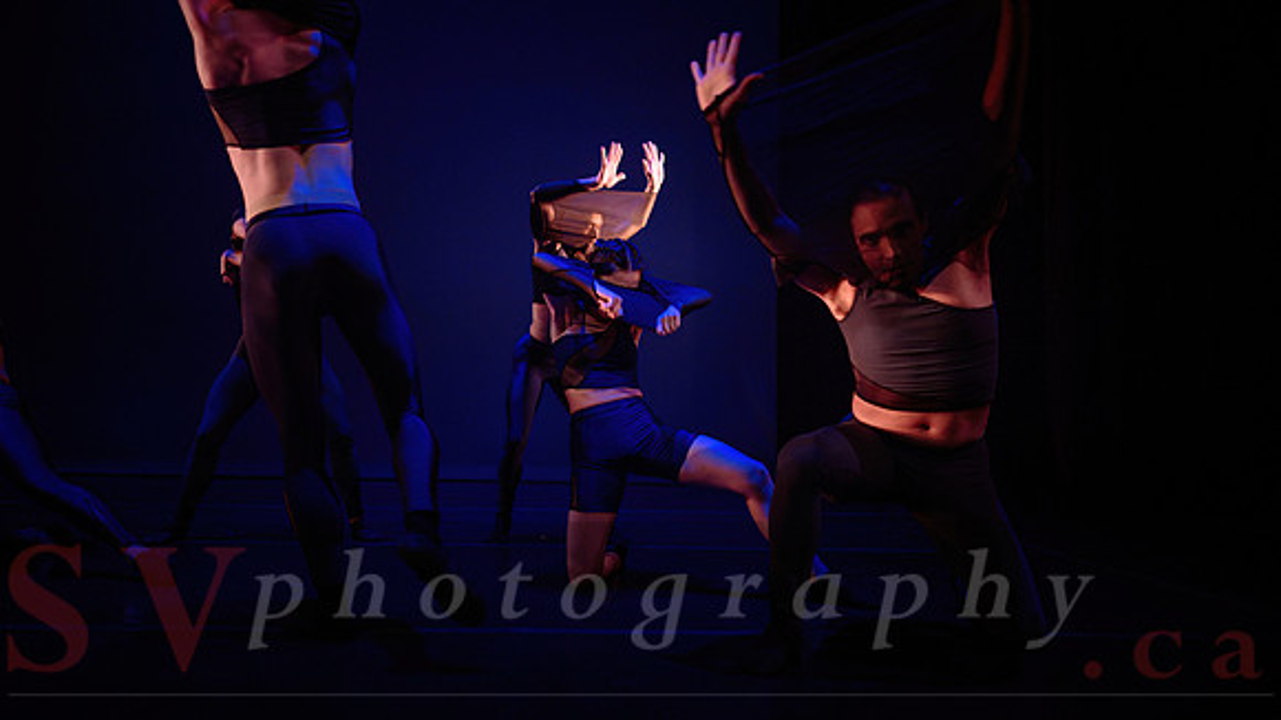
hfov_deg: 73.8
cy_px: 427
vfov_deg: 45.5
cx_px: 640
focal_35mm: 25
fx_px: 854
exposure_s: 1/320
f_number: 1.4
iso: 1000
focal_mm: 24
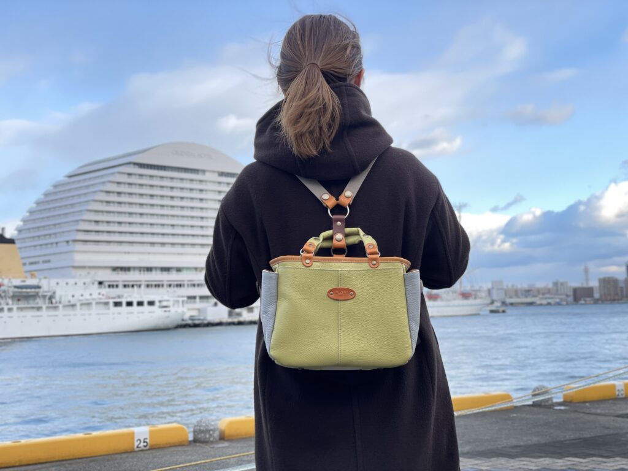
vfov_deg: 28.0
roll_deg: +2.0
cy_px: 236
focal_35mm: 52
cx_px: 314
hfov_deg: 36.8
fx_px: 943
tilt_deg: +5.1
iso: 25
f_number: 2
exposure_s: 1/122
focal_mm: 6
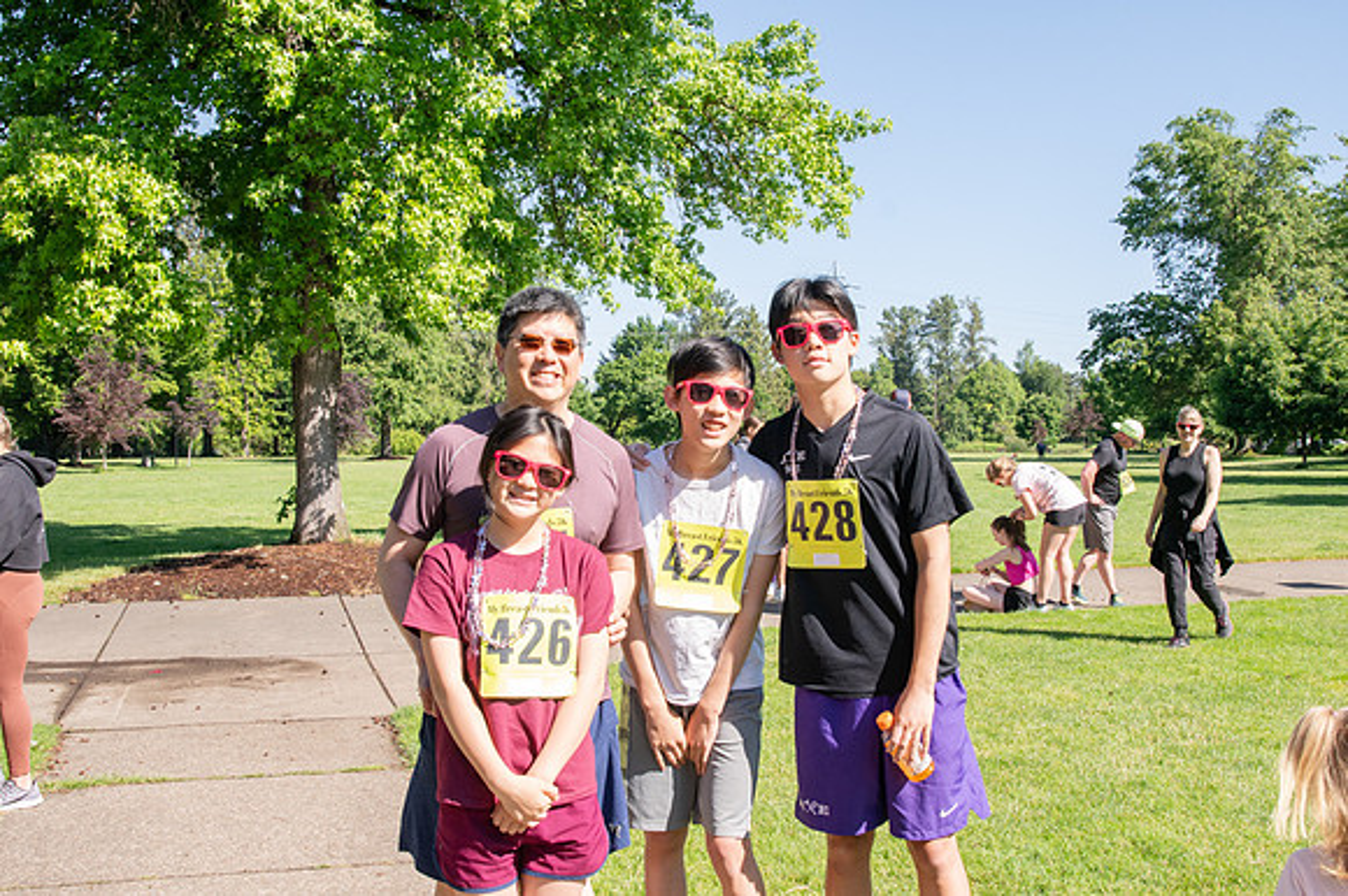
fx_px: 1347
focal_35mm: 36
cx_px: 674
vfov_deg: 36.8
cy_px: 448
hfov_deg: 53.2
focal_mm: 24
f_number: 7.1
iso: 320
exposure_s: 1/400
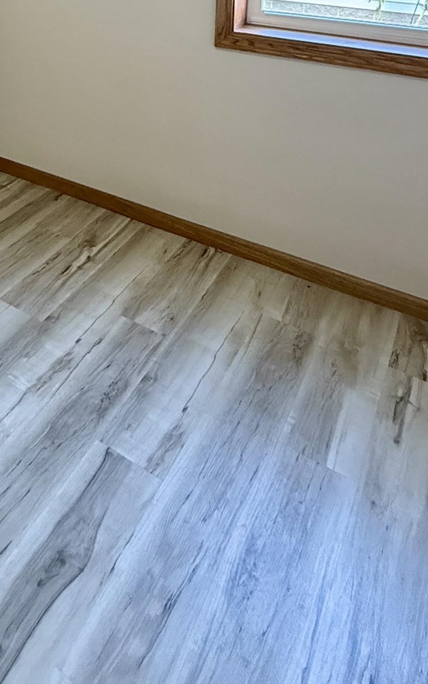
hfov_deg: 33.7
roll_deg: +0.7
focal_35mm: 34
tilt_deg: -6.9
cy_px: -22
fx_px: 634
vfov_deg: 46.1
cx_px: -10
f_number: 2.2
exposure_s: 1/60
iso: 640
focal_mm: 2.22
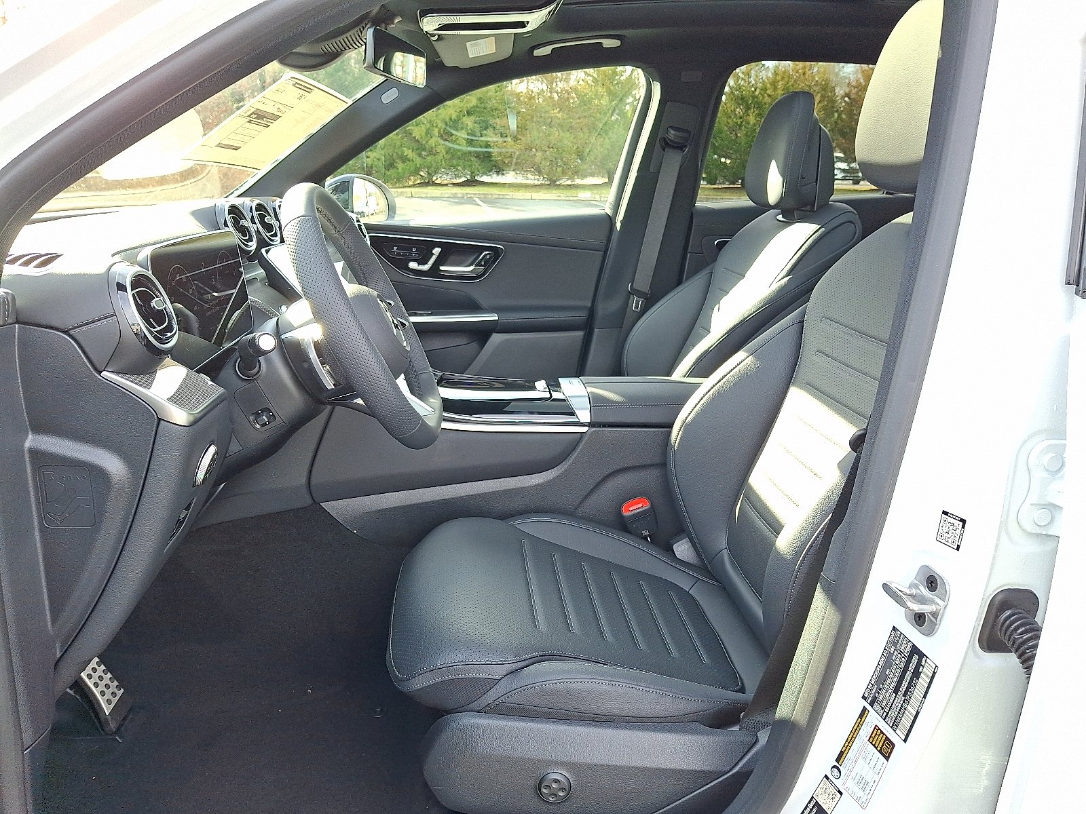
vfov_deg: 54.9
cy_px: 407
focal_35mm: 25
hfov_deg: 69.4
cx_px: 543
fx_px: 784
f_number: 1.8
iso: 28
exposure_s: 1/120
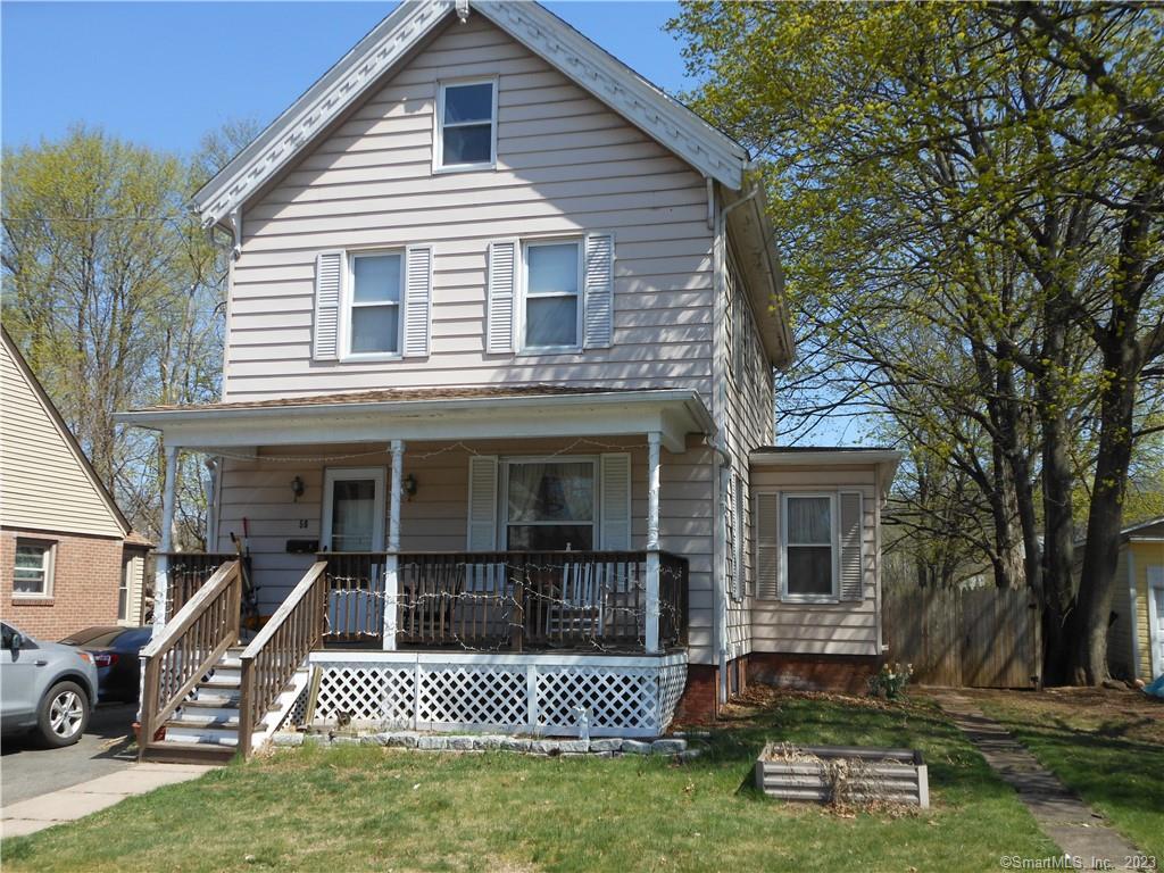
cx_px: 582
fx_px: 1110
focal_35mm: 33
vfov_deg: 42.9
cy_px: 436
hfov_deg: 55.4
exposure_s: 1/640
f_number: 3.5
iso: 80
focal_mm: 6
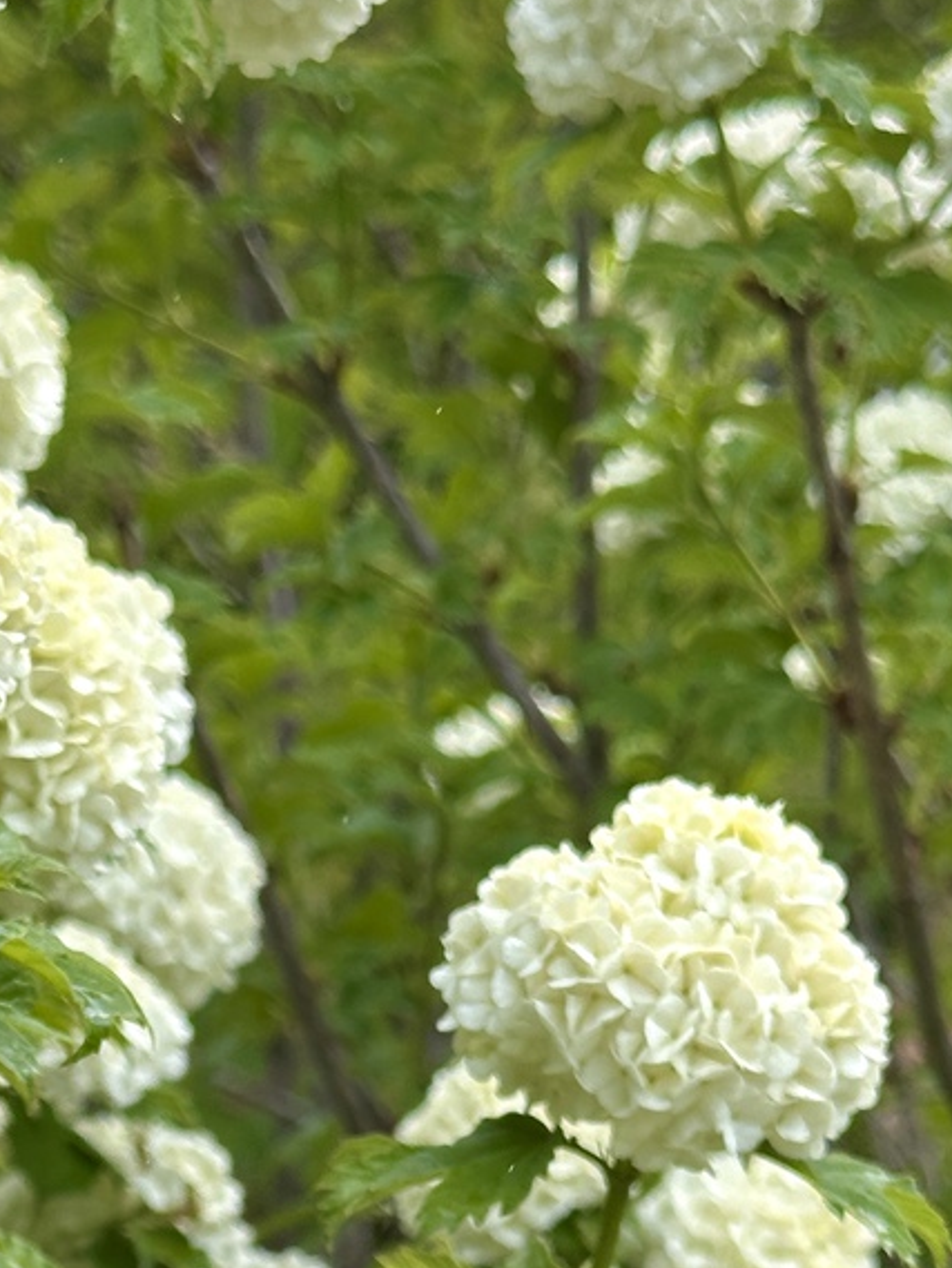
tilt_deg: -13.2
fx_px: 4325
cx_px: 276
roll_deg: +2.9
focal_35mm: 118
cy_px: 1477
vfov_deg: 16.1
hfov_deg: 12.5
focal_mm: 6.86
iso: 64
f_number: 1.78
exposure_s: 1/1395
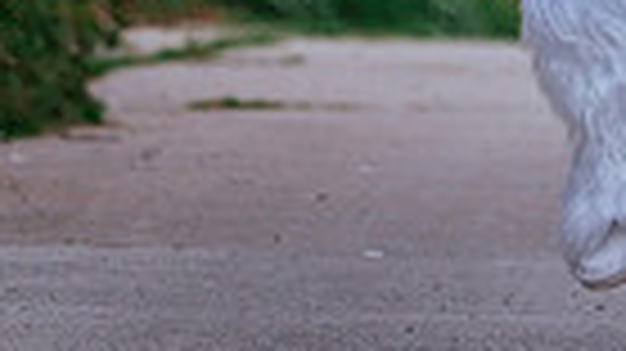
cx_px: 680
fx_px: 12625
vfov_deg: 1.6
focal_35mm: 761
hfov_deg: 2.8
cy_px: -316
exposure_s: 1/500
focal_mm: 98.2
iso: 400
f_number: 2.8
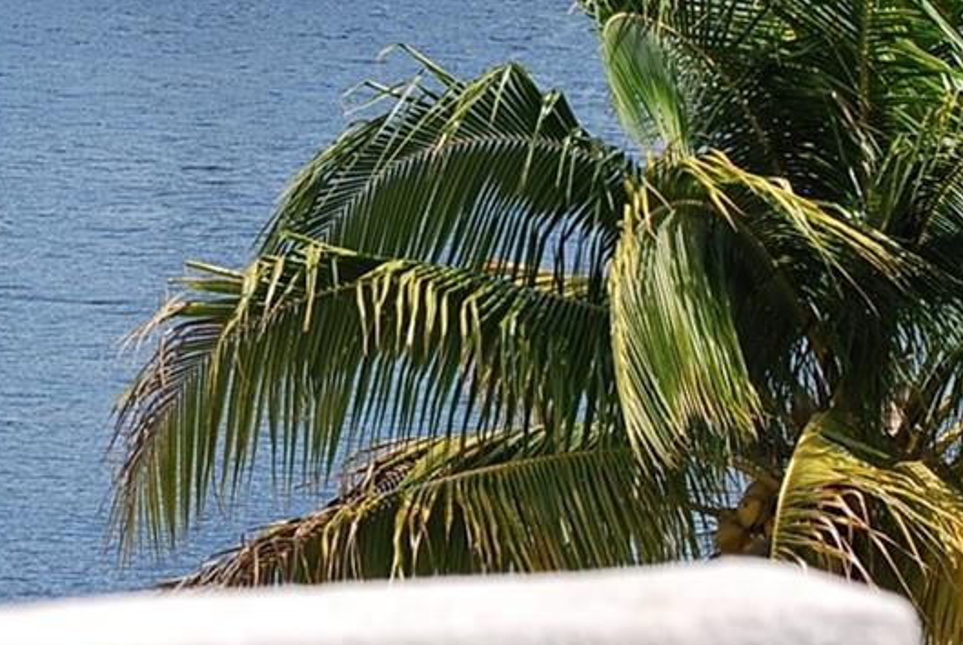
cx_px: 240
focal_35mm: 250
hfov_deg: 8.2
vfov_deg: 5.5
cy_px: 27
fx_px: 6682
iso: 100
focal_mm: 55
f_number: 7.1
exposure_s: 1/200
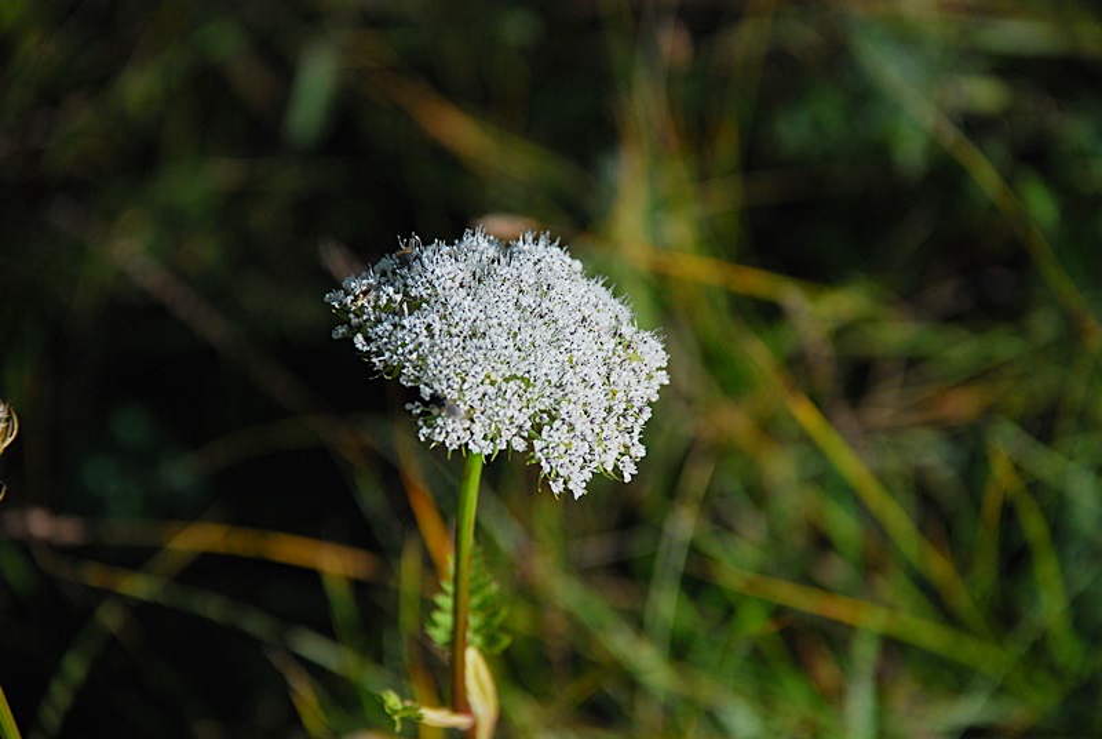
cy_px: 370
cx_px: 551
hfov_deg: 10.1
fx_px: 6208
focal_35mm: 202
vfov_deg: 6.8
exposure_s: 1/2000
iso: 400
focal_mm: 135
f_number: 5.6
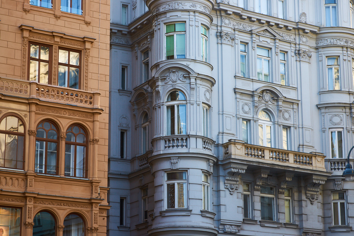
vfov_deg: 13.7
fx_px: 983
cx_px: 177
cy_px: 118
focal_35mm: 100
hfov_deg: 20.4
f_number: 8
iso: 200
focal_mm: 100
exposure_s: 1/90
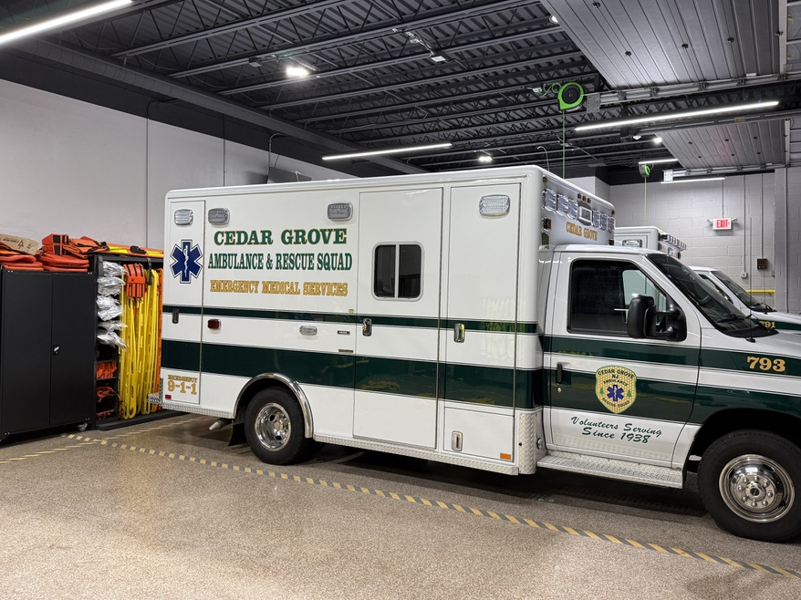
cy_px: 279
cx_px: 426
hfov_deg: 63.4
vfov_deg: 49.7
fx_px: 648
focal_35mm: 28
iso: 160
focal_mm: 6.76
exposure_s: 1/120
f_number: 1.78
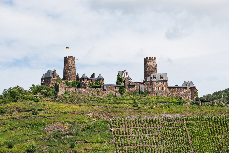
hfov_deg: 12.4
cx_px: 114
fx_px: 1051
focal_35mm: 165
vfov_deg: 8.3
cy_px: 76
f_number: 8
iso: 100
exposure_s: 1/400
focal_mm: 110
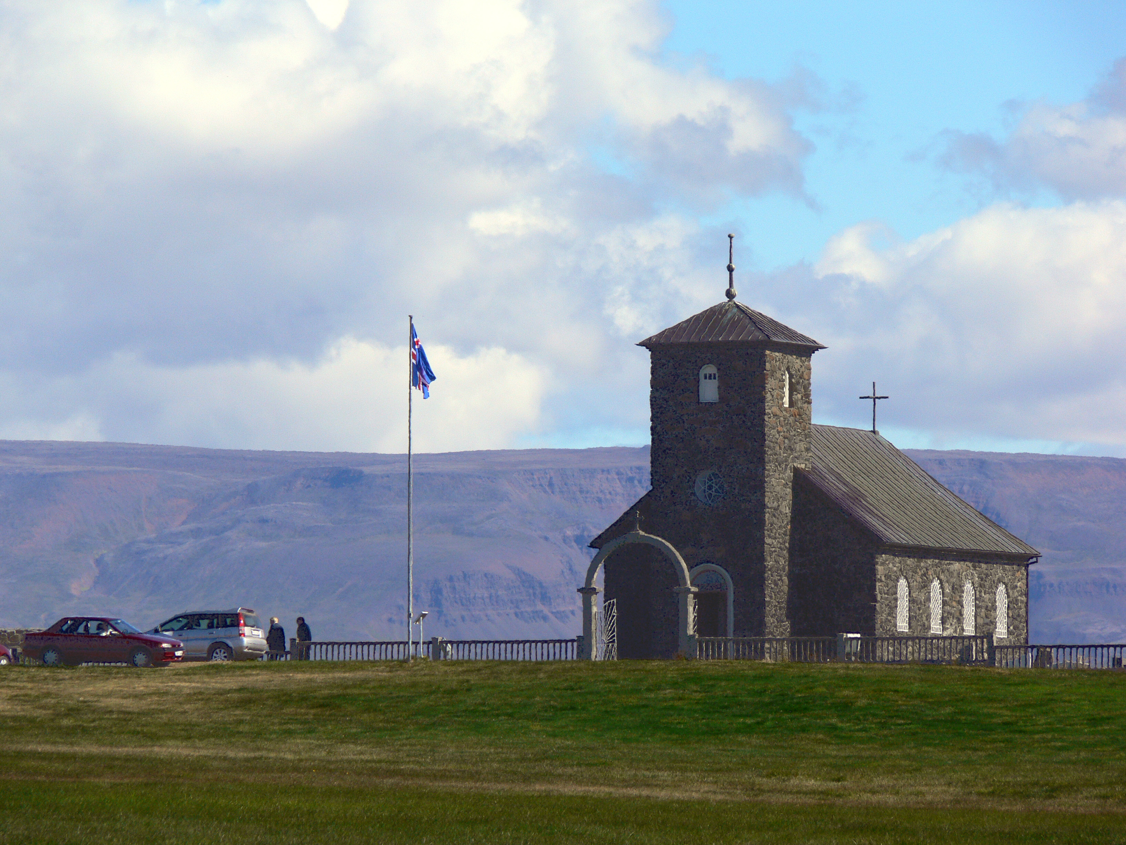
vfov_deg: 5.2
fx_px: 9303
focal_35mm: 286
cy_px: 422
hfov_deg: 6.9
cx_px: 563
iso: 80
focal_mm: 60.5
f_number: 5.6
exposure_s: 1/500
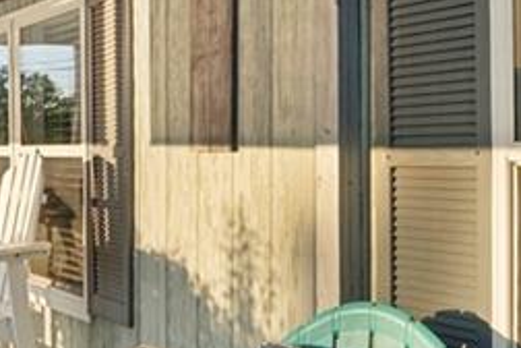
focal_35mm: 61
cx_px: 17
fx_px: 883
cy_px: 168
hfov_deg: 30.8
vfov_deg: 22.3
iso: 250
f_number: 9
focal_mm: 10
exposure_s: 1/80
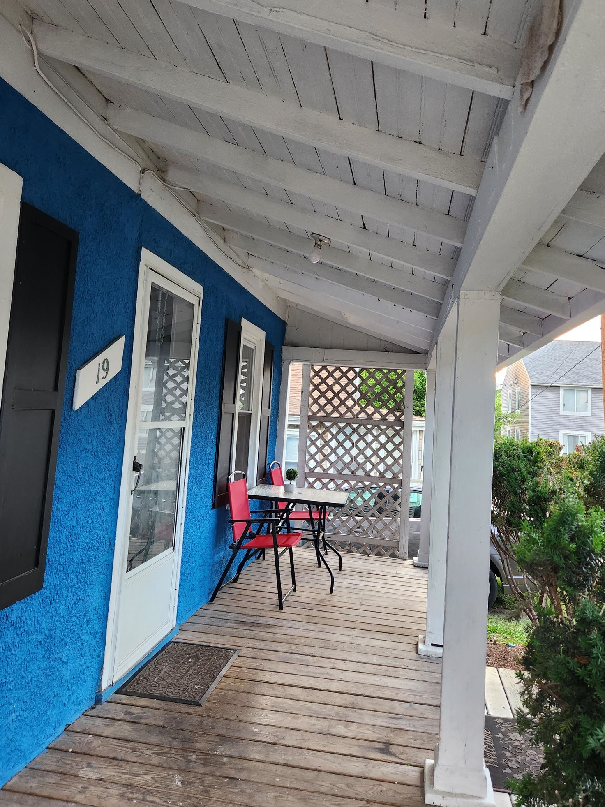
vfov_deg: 65.1
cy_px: 360
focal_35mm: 27
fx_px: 629
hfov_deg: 51.3
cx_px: 318
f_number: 1.8
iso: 200
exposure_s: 1/120
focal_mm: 5.4
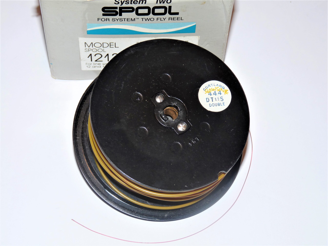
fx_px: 739
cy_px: 123
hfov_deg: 25.0
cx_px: 164
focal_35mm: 78
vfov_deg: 18.9
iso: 100
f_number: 3.4
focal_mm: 13.8
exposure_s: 1/40
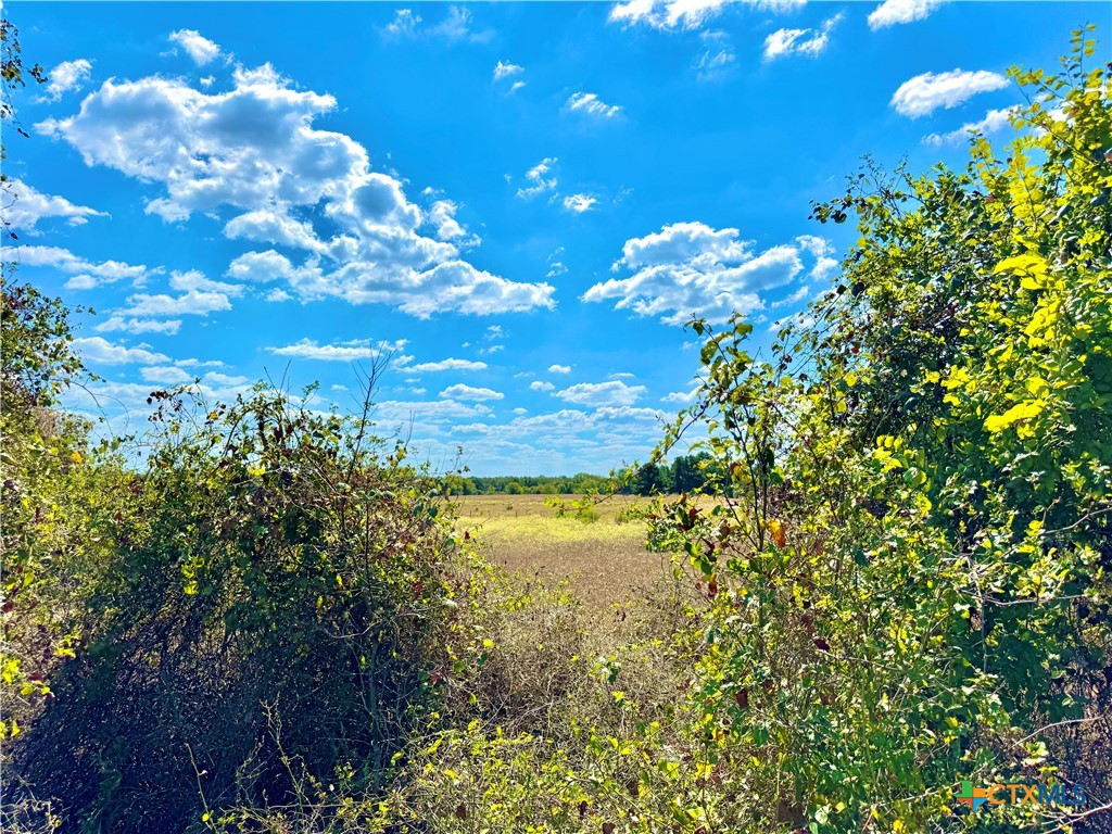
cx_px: 556
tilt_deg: +5.0
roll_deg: -1.0
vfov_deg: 56.8
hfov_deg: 71.6
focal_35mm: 24
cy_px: 417
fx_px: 771
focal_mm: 6.76
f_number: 1.78
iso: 64
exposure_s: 1/12346
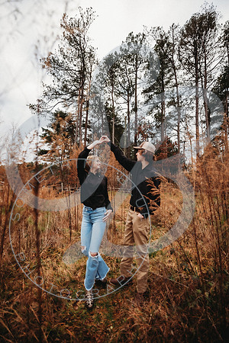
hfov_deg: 81.2
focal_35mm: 14
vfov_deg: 104.3
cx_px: 114
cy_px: 172
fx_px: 134
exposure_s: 1/250
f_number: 2.8
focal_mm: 14
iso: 250
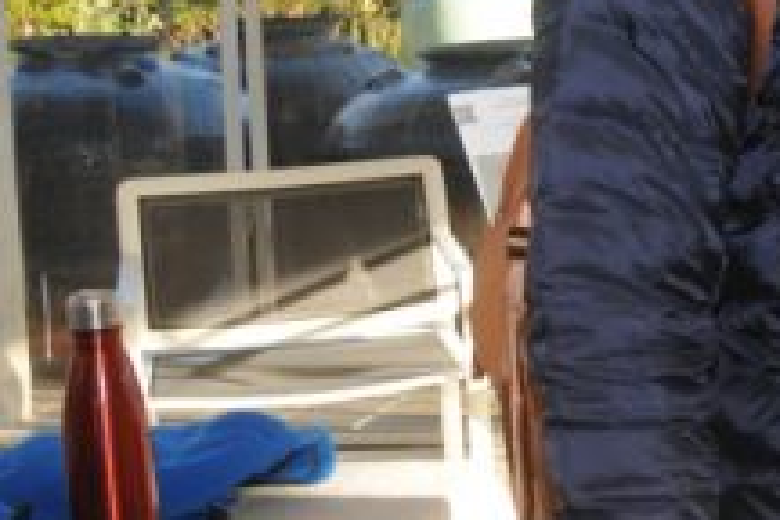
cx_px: 1268
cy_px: 103
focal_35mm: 122
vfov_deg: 11.2
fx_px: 2643
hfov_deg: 15.2
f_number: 9
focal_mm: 22
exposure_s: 1/125
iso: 500
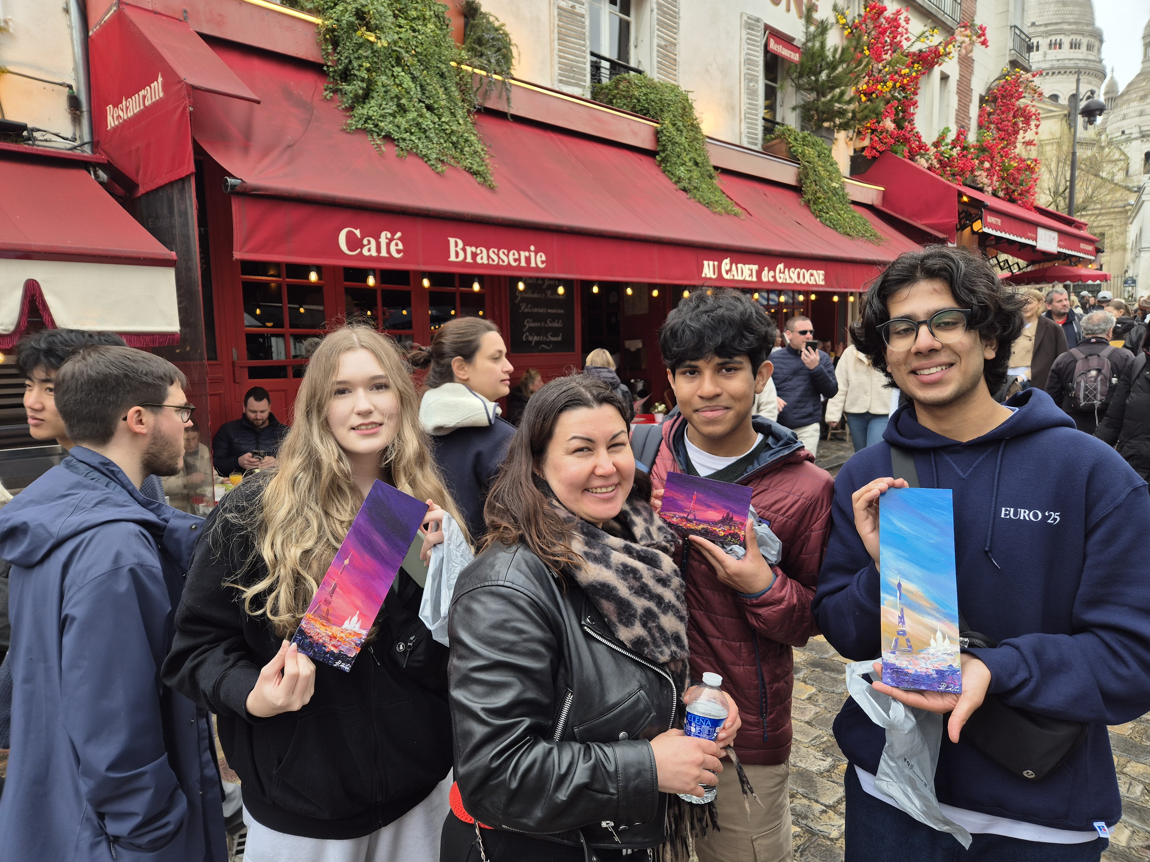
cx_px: 575
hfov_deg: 73.9
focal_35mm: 23
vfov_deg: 58.9
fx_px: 764
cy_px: 431
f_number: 1.8
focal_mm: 5.4
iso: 25
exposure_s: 1/214
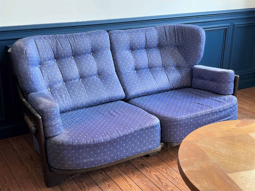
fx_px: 383
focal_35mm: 52
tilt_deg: -18.3
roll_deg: -1.1
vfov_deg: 28.0
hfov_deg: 36.8
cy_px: 96
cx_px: 128
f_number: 2
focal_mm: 6
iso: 200
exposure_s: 1/99
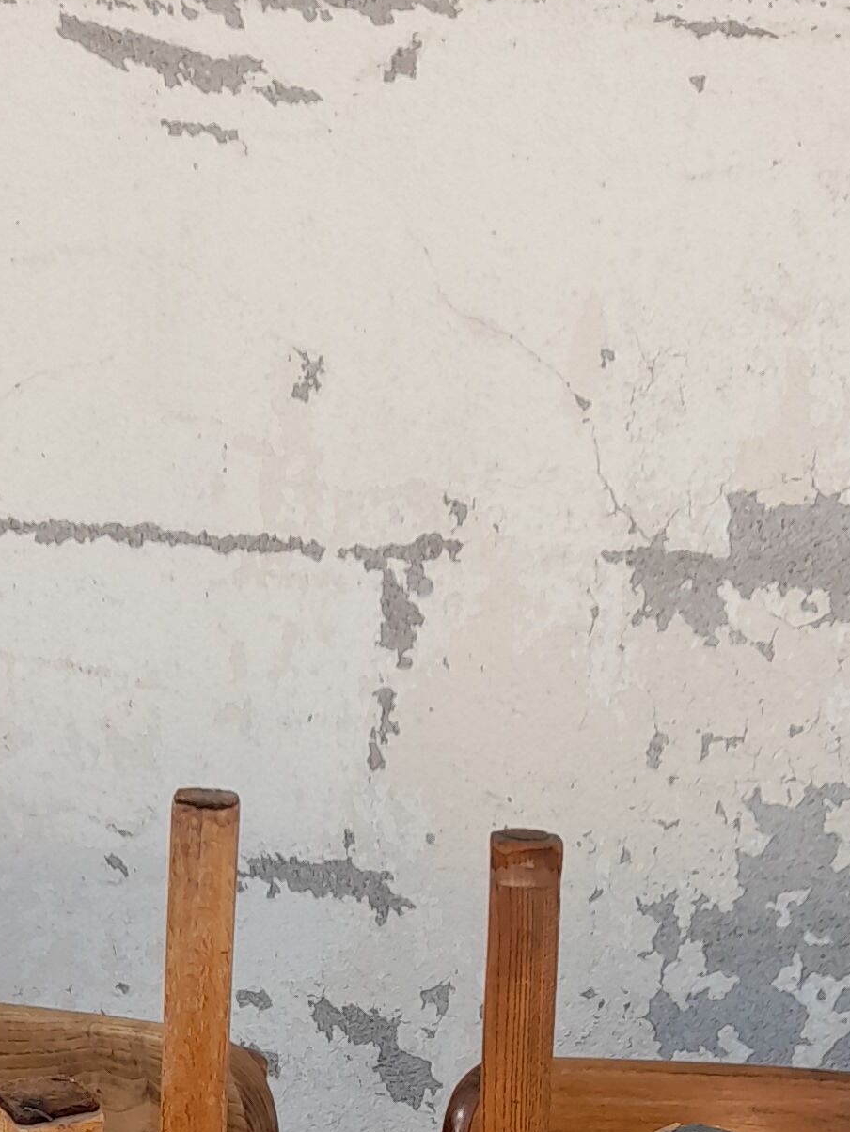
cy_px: 1429
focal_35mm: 83
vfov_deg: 21.5
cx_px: 409
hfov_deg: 17.8
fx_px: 2717
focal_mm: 4.6
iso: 20
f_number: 2
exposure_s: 1/197
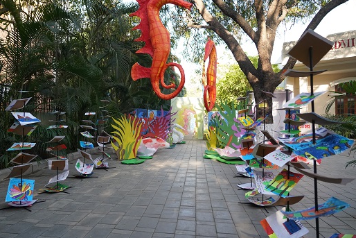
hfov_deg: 65.3
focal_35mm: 28
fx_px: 277
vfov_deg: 46.4
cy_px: 107
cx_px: 162
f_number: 4
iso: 2500
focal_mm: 24
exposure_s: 1/1250
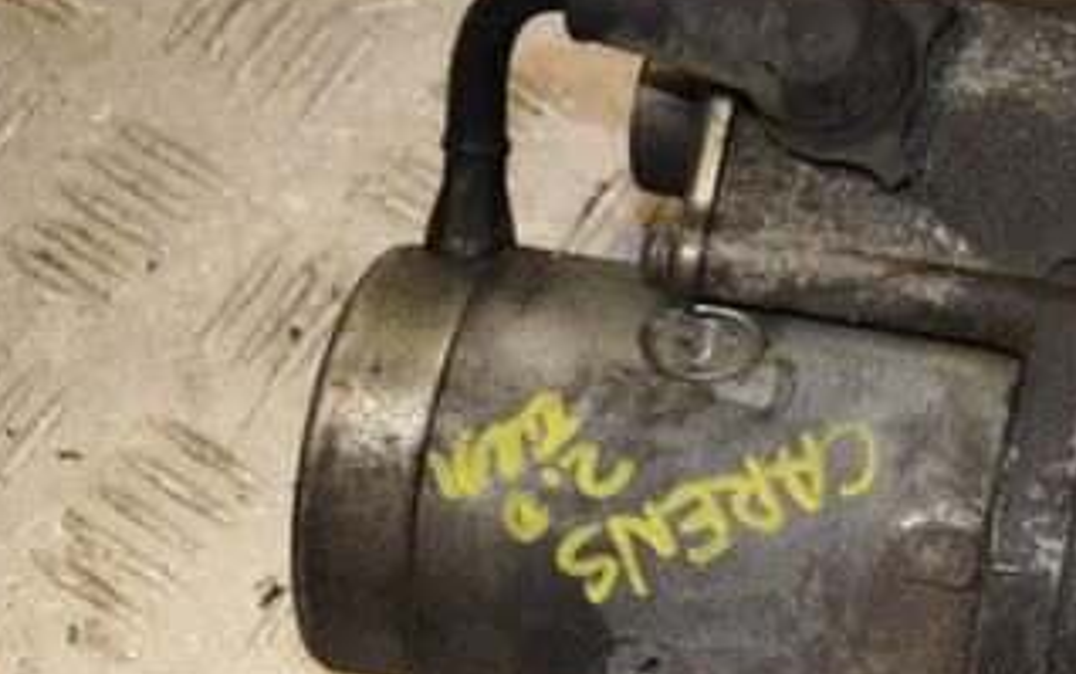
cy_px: 413
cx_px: 968
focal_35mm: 121
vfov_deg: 10.8
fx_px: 3550
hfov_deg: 17.0
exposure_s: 1/200
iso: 800
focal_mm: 42
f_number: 5.6
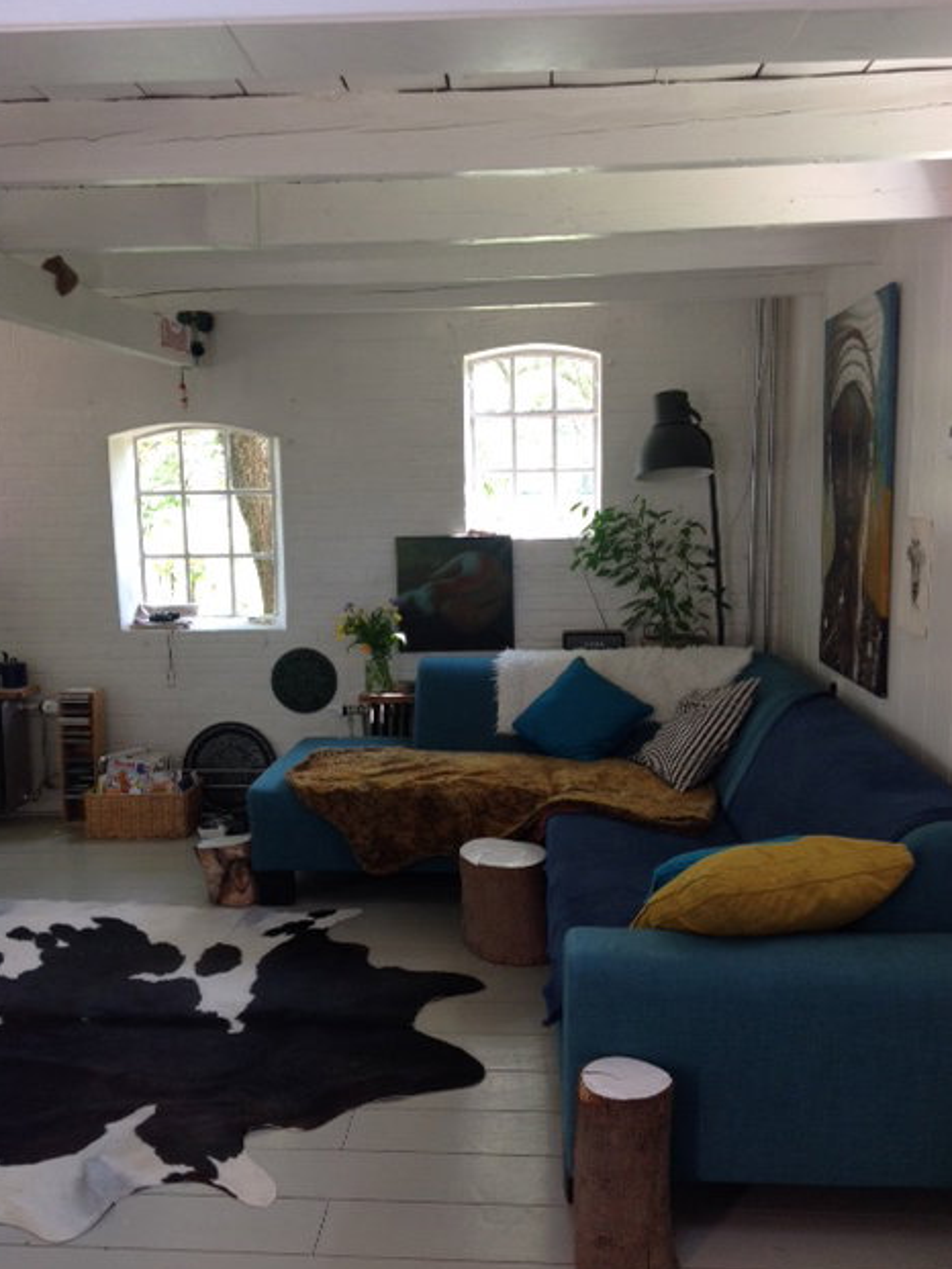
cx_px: 478
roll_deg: +0.5
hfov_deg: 39.7
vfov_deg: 51.3
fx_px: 1320
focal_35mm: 36
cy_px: 642
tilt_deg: -7.8
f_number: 2.4
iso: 64
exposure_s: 1/60
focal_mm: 4.28
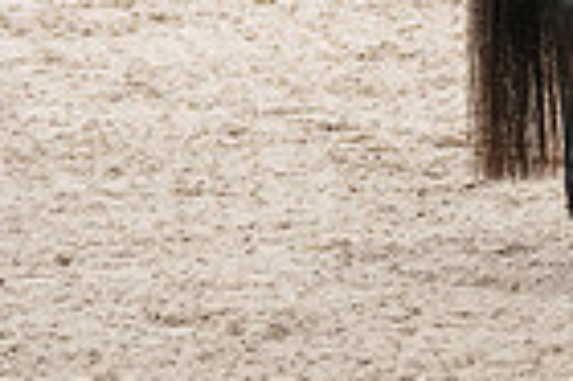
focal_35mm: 599
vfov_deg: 2.3
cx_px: 1122
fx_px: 9523
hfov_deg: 3.4
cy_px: -291
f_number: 3.2
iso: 2000
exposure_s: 1/640
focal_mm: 83.8
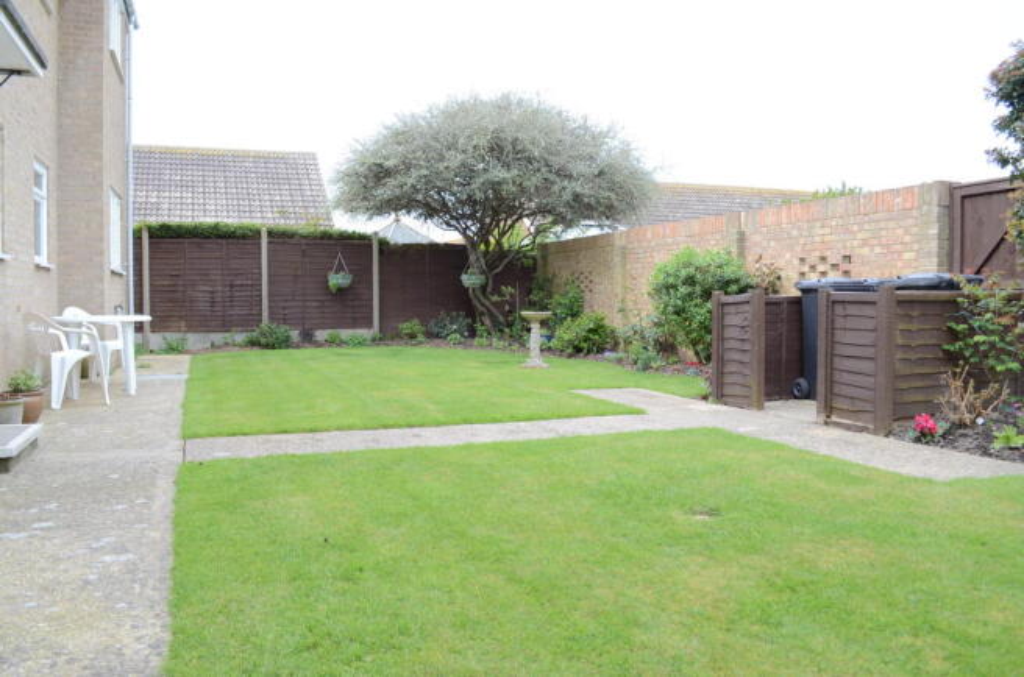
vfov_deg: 43.4
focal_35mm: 30
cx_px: 512
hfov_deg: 62.0
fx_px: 851
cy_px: 338
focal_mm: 20
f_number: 5.6
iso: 200
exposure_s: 1/125
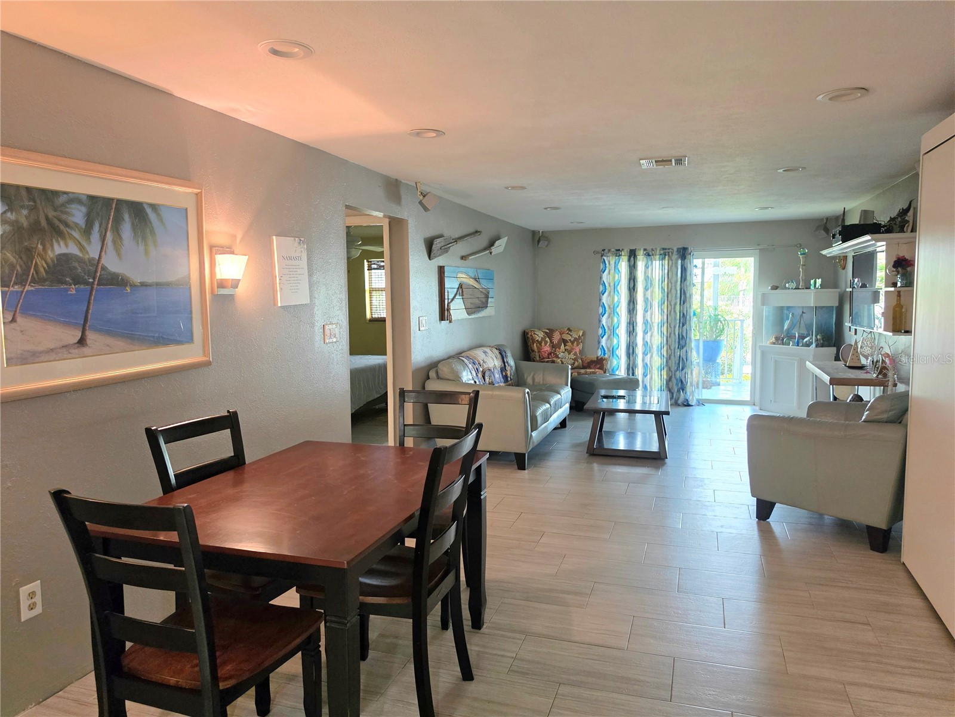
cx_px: 478
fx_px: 635
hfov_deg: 73.9
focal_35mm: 23
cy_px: 358
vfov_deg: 58.9
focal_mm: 6.5
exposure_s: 1/120
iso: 320
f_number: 1.4
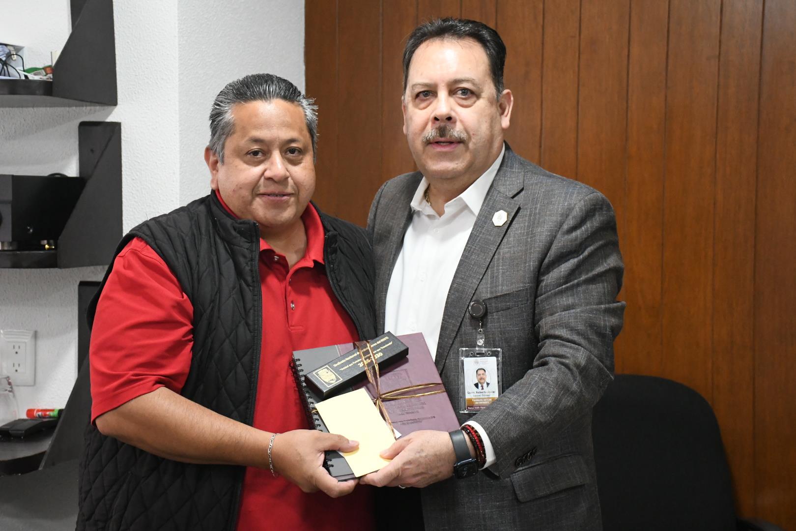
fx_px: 1592
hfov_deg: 28.1
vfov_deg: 18.9
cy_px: 266
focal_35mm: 72
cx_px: 398
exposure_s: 1/100
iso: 5000
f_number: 5.6
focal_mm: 48
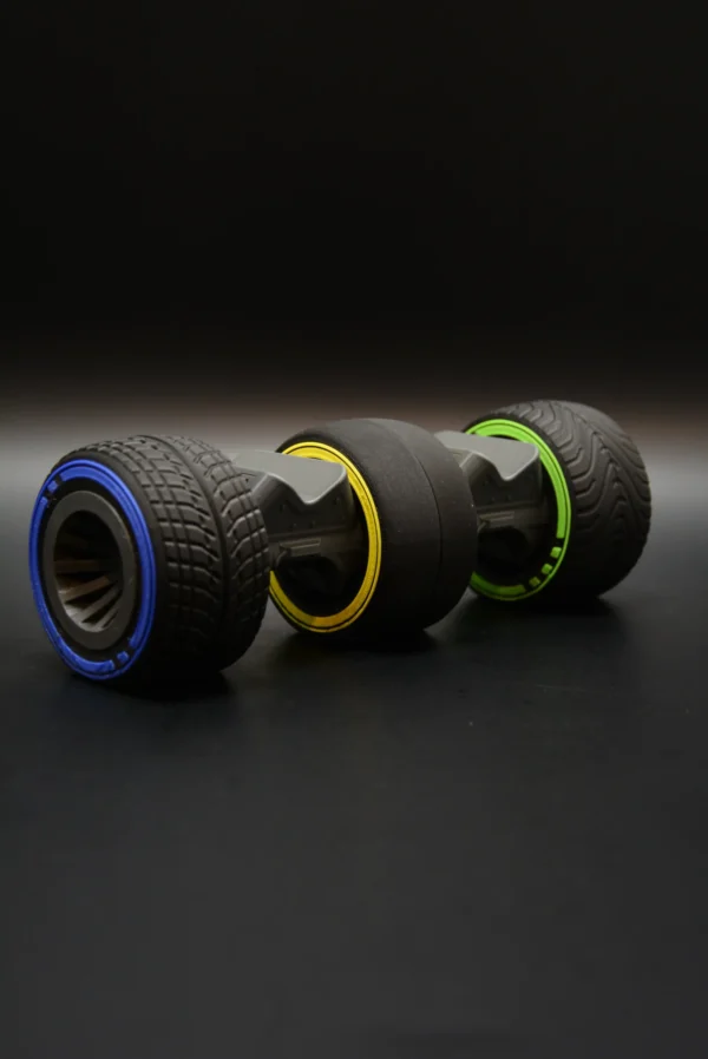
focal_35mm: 68
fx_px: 1988
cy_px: 530
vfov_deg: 29.8
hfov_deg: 20.2
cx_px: 354
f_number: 4.8
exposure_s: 1/30
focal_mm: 45
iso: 800
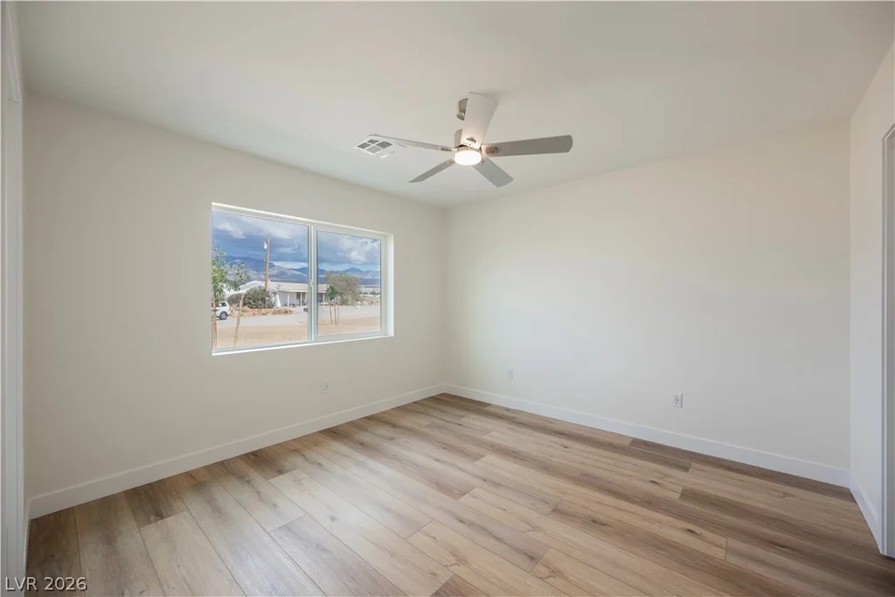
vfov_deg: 81.2
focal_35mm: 14
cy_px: 298
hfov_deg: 104.2
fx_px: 348
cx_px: 448
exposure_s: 1/1250
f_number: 5.6
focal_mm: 14
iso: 400
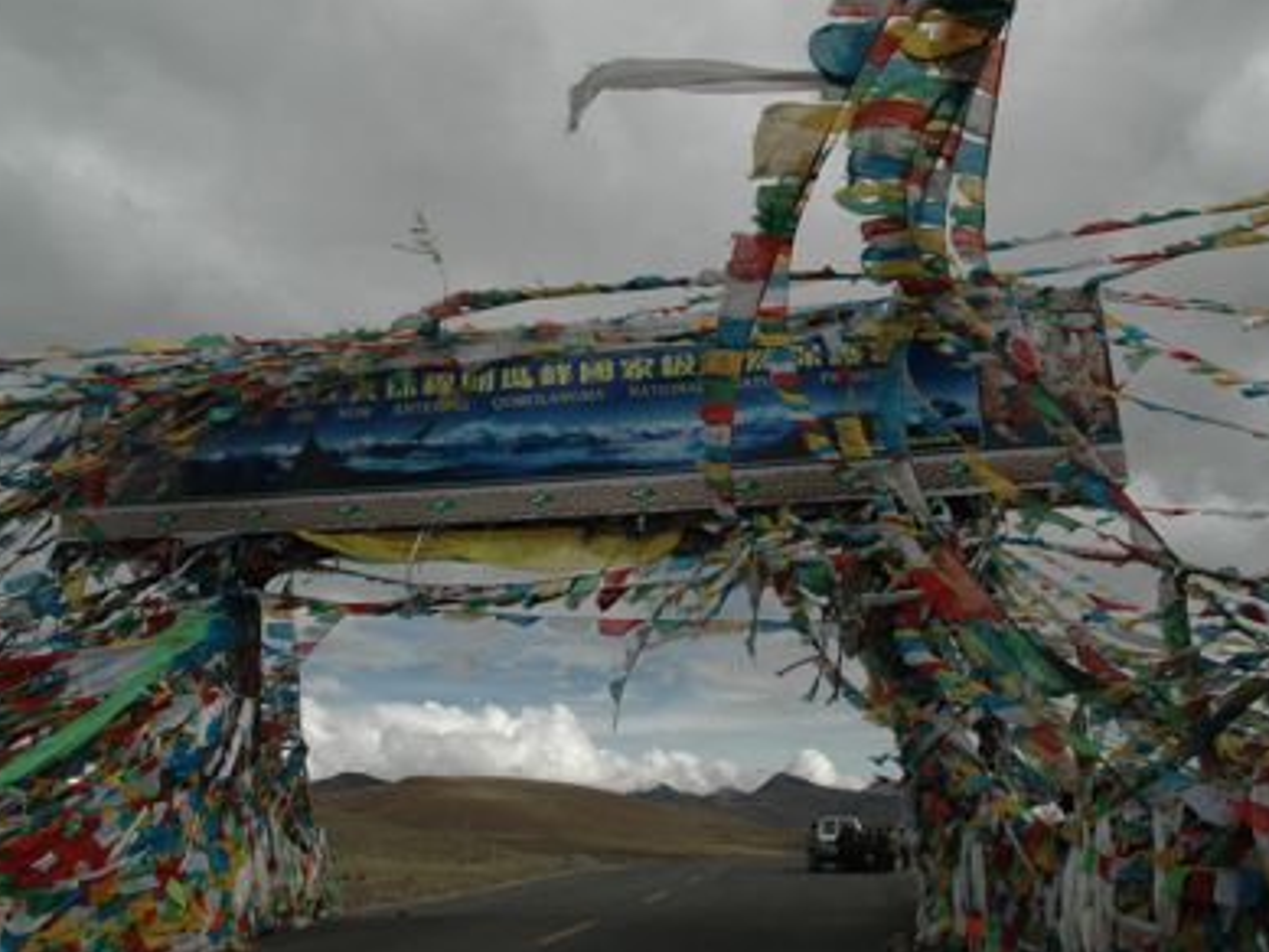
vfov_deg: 46.8
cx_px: 682
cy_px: 483
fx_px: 1100
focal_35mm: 30
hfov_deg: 59.9
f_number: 10
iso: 400
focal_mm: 18
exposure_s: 1/320
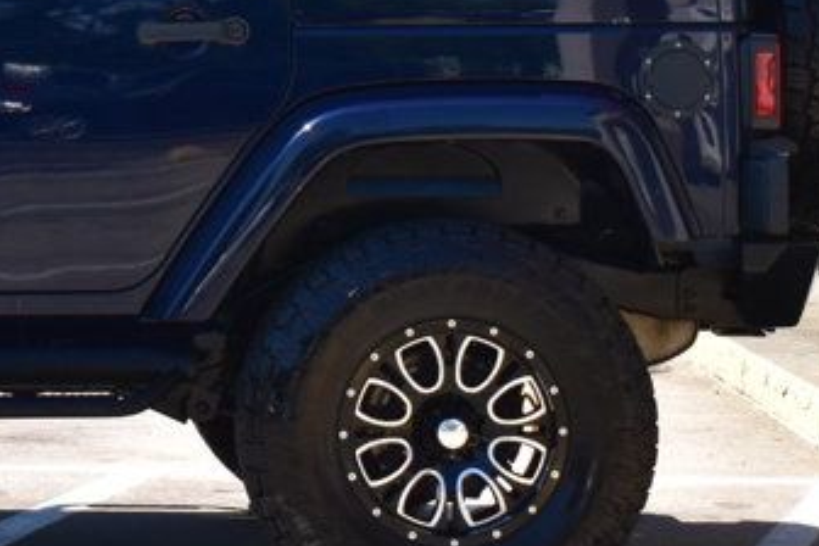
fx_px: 4368
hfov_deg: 10.6
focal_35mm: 192
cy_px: -58
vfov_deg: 7.1
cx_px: -122
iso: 400
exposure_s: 1/320
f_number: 11
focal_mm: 42
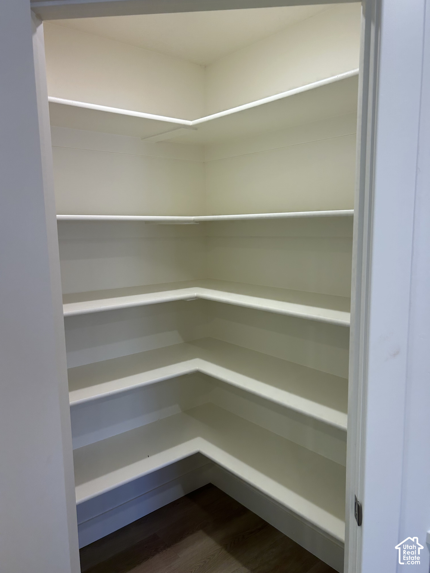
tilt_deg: -7.8
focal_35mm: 26
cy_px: 286
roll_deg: +1.2
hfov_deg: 53.1
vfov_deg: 67.3
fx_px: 431
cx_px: 215
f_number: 1.5
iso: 50
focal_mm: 5.7
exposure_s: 1/120
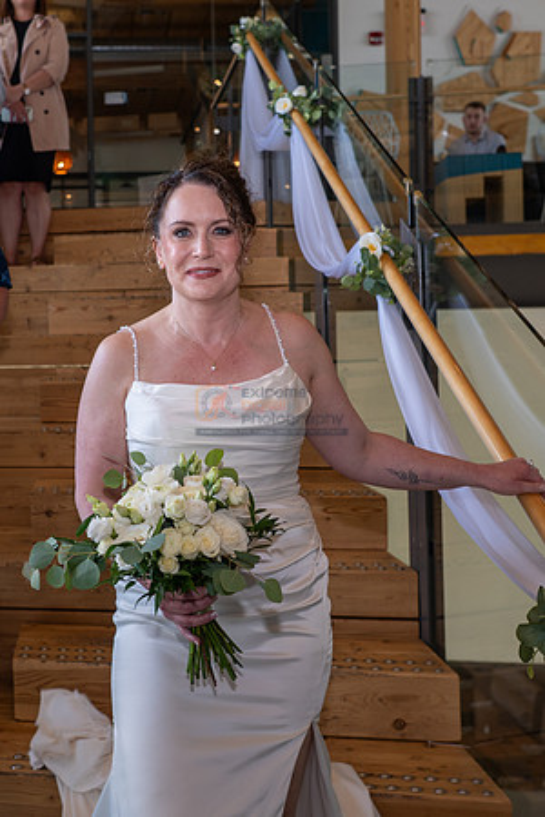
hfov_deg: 31.0
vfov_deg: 45.5
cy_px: 335
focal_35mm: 43
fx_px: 969
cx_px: 158
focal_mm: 24
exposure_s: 1/125
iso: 200
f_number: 3.5
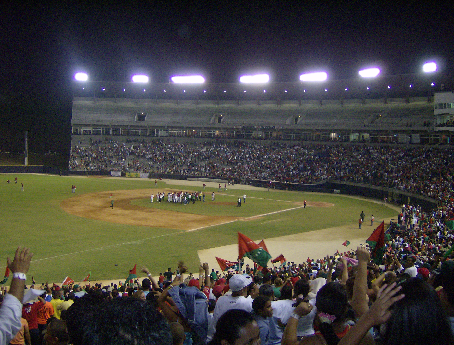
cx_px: 227
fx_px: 474
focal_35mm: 36
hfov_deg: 51.1
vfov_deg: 40.0
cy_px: 172
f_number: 2.8
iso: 200
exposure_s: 1/60
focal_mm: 6
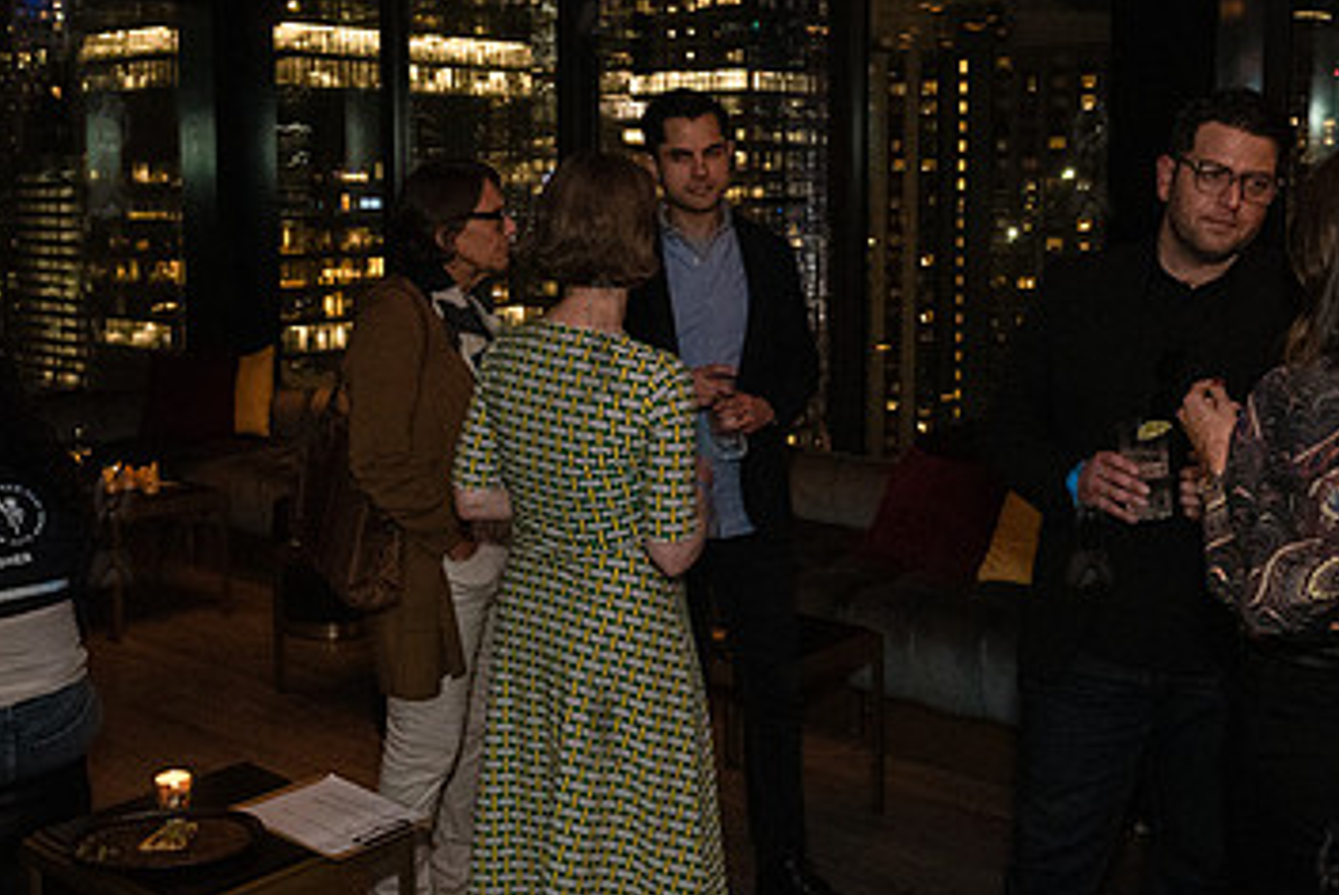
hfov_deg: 46.3
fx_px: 1563
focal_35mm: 42
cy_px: 336
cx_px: 599
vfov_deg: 31.8
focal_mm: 24
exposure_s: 1/125
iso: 6400
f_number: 4
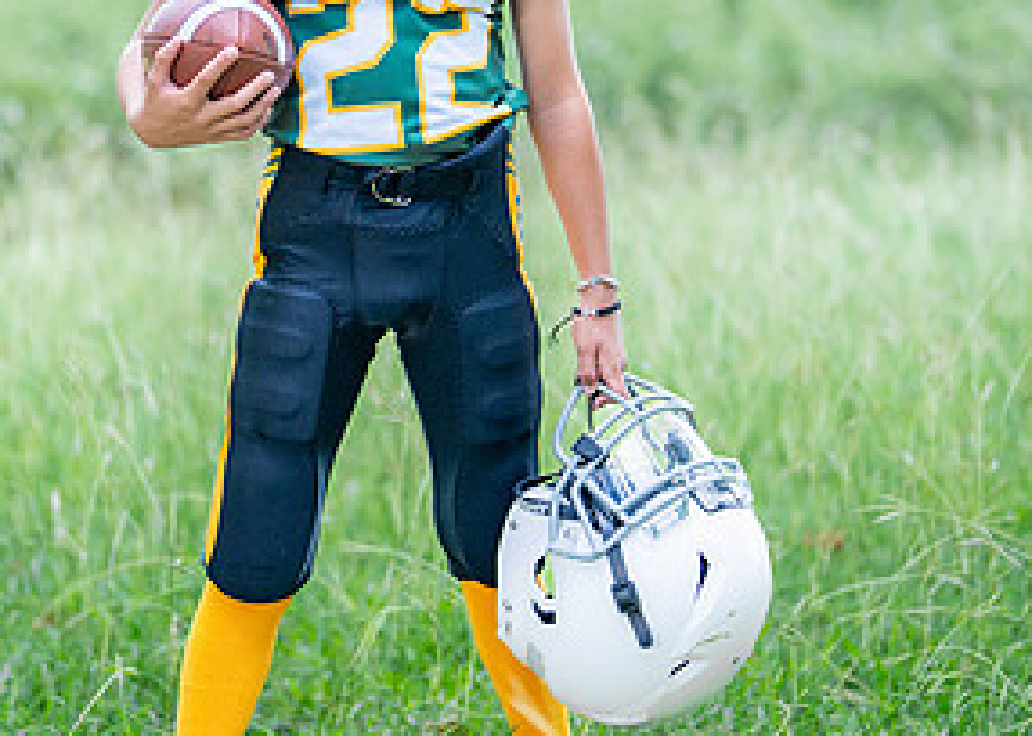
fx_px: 3808
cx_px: 367
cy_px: 185
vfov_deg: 11.0
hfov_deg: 15.4
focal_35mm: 130
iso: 320
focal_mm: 50
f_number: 1.2
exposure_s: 1/1250
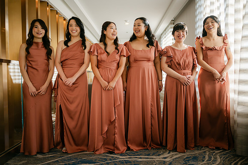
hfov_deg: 64.2
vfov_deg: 45.3
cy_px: 82
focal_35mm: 29
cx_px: 122
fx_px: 198
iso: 200
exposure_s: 1/250
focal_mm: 28
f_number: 2.8
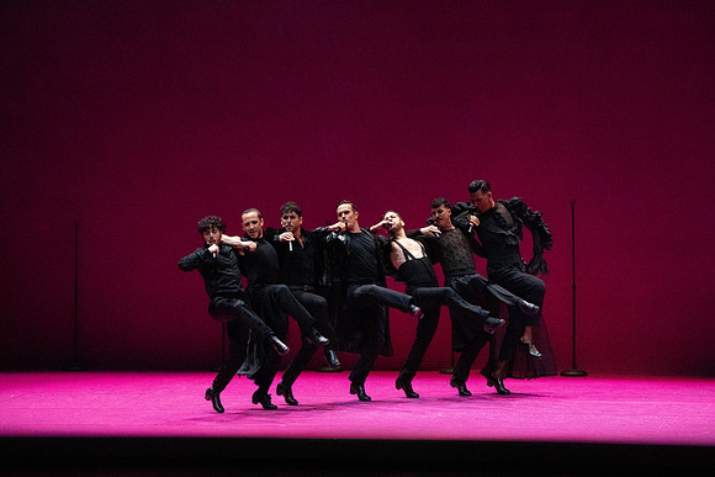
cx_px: 358
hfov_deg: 9.6
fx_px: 4271
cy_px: 238
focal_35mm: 215
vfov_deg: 6.4
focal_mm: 215
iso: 25600
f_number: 10
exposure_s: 1/400
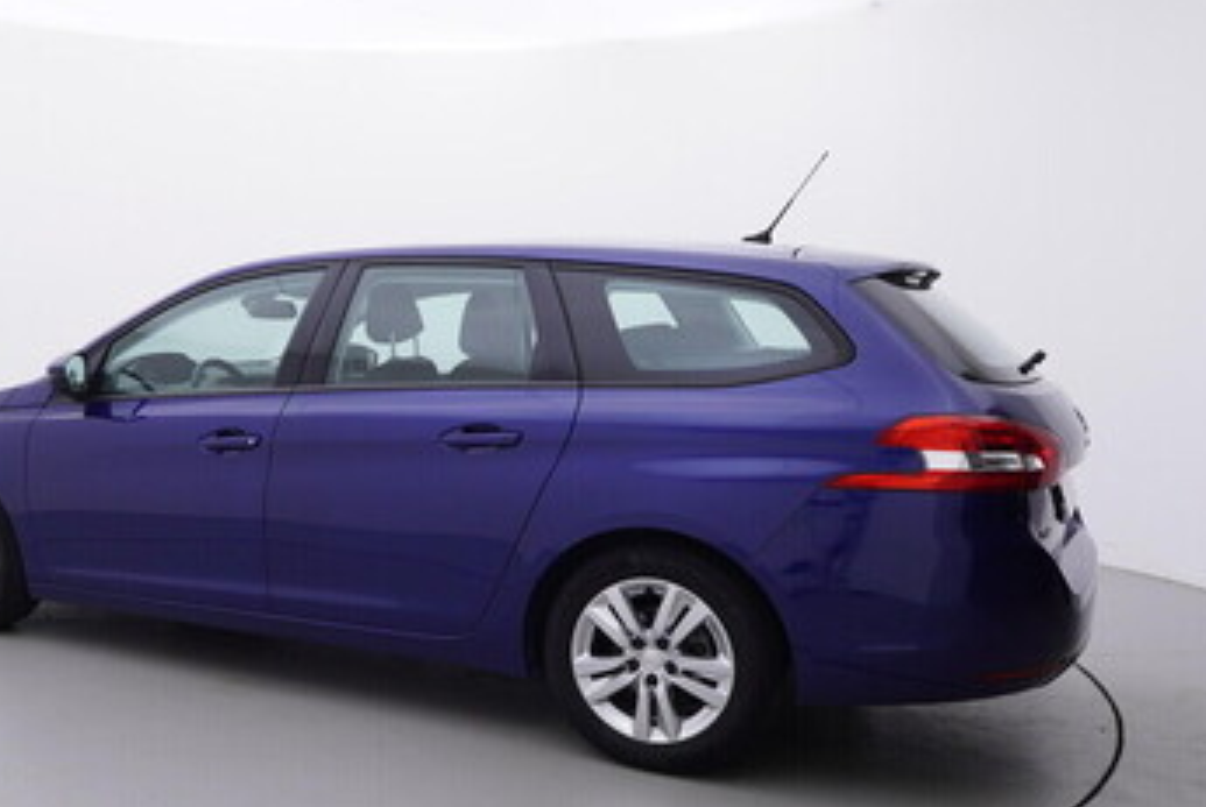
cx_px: 344
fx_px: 1201
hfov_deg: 51.7
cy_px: 508
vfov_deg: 36.9
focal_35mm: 36
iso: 200
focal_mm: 15
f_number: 5
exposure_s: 1/80
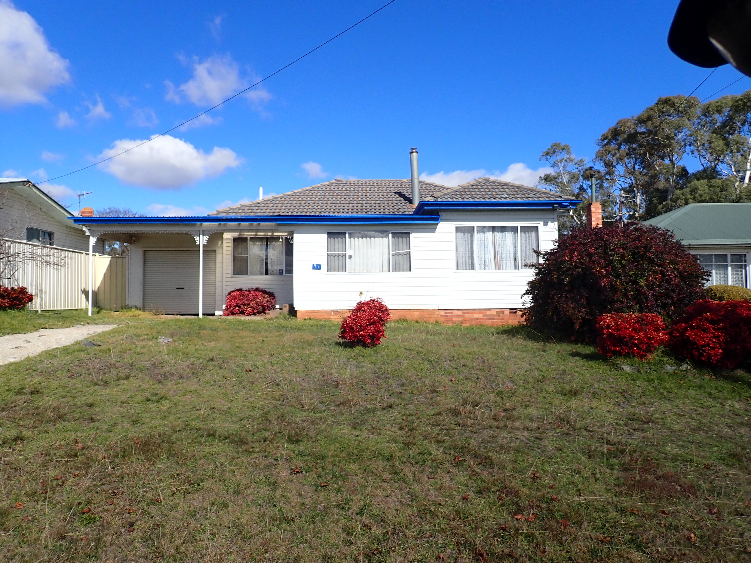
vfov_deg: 54.9
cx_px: 376
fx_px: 542
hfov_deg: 69.4
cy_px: 282
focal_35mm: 25
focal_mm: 4.5
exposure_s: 1/200
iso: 100
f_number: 8
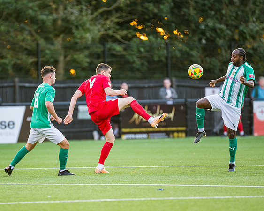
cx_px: 97
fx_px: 3353
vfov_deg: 3.6
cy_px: 116
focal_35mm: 429
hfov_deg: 4.5
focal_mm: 300
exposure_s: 1/640
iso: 1250
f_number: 2.8
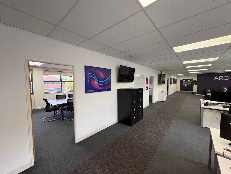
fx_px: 93
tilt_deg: -2.1
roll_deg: +0.5
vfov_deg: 85.7
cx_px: 116
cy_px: 87
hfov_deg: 102.1
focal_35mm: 14
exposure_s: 1/99
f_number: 2.2
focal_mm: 2.22
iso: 100
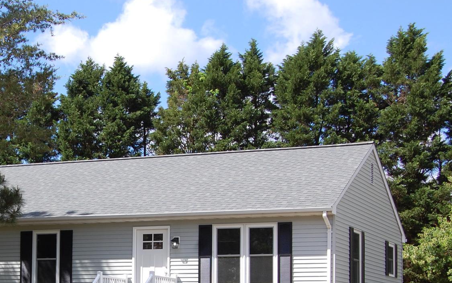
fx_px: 1096
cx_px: 77
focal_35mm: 89
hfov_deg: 22.9
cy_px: 264
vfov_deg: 14.5
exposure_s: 1/250
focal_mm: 32
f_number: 8
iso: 200
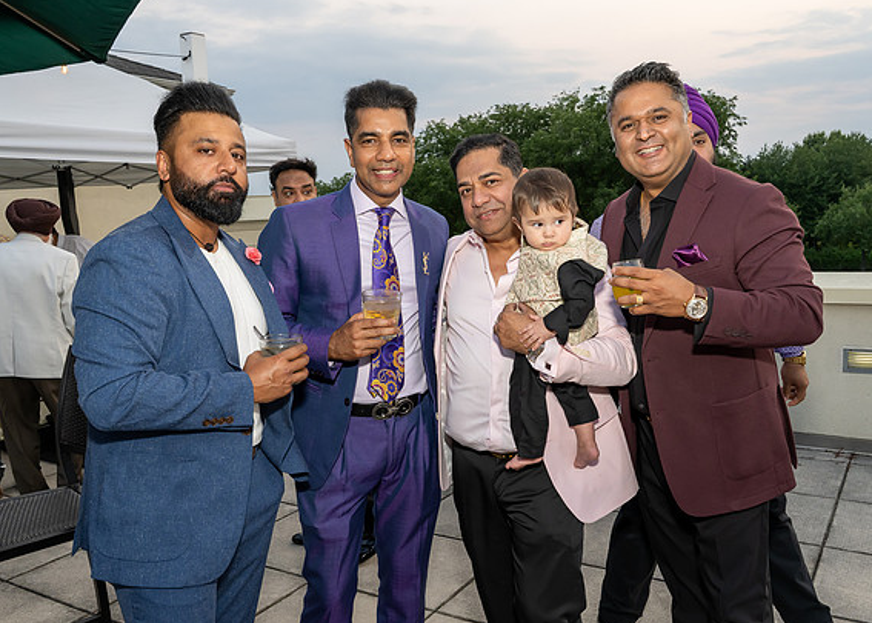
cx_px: 478
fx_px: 768
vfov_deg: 44.2
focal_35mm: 31
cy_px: 319
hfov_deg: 59.1
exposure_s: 1/250
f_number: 8
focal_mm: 24
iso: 640
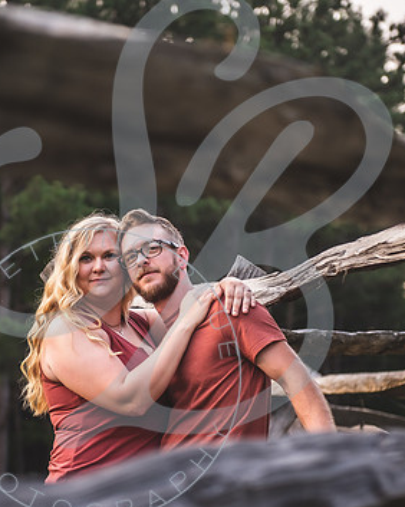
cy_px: 255
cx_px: 165
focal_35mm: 108
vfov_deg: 17.8
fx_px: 1620
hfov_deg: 14.2
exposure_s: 1/200
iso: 100
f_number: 2.8
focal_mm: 70
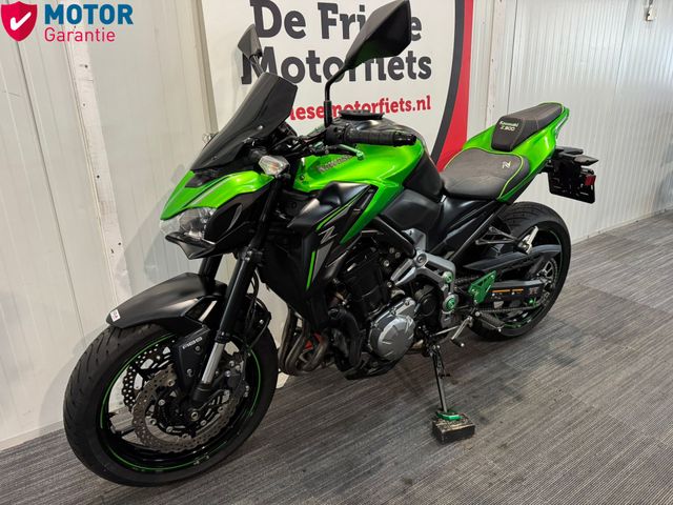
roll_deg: +2.7
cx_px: 336
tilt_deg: -19.2
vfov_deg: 56.8
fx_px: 467
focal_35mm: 24
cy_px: 252
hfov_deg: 71.6
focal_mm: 6.76
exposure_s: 1/50
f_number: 1.78
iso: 400
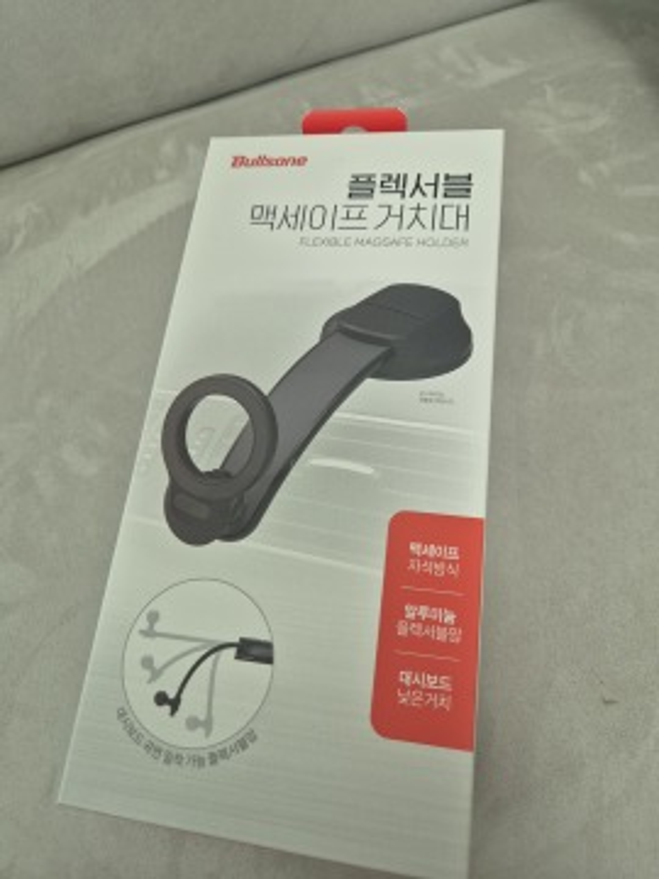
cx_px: 330
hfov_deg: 58.9
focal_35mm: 23
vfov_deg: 73.9
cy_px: 440
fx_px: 584
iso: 200
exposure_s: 1/180
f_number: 1.8
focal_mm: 5.4
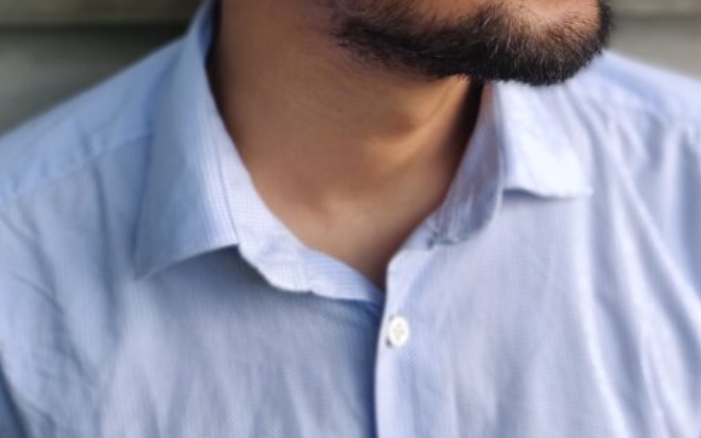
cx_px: 361
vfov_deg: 21.8
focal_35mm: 55
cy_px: -87
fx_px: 1051
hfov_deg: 36.9
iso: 100
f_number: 1.7
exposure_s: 1/112
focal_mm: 4.25
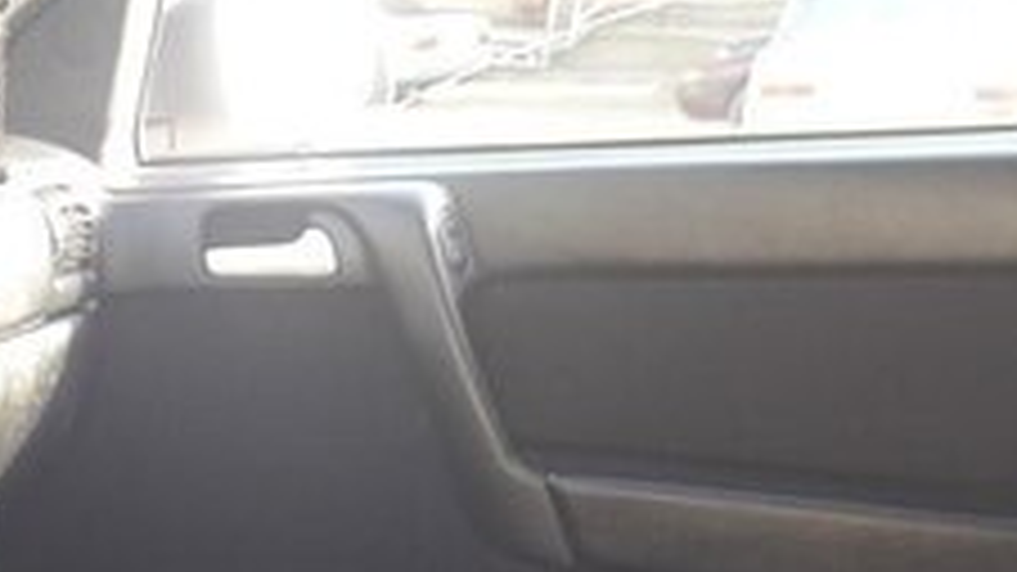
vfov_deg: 13.2
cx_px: -418
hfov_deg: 21.0
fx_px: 2399
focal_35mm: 89
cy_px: 723
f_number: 1.9
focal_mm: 3.7
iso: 50
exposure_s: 1/50
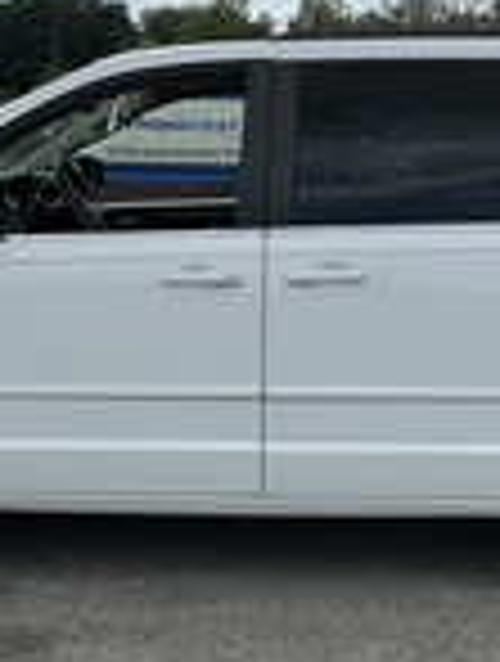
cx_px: 324
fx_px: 1457
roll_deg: -0.7
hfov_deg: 19.4
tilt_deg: -3.4
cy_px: 266
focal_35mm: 76
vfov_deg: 25.6
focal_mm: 3
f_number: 1.8
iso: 25
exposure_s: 1/2227
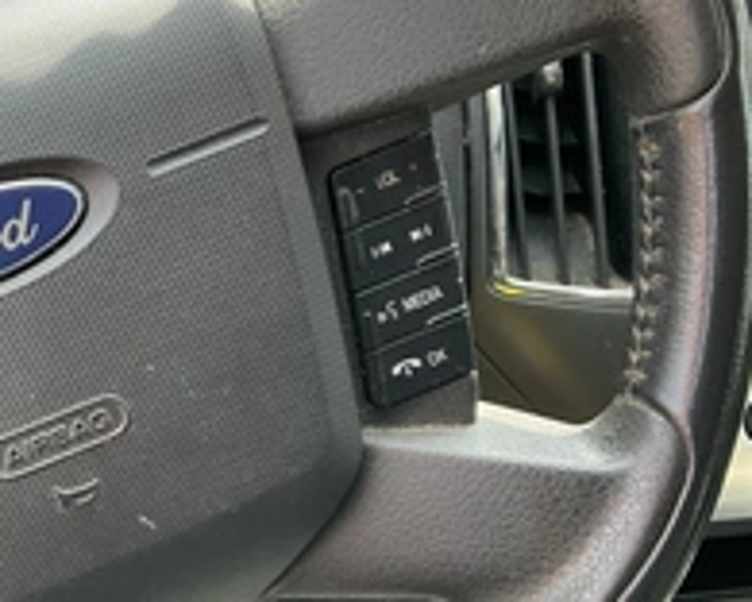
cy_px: 390
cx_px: 96
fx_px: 1291
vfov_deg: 26.1
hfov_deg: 31.2
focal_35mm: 58
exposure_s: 1/122
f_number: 1.8
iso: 50
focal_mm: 3
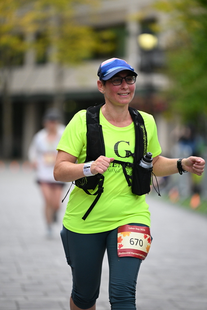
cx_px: 104
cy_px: 155
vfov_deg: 10.3
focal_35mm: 200
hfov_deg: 6.9
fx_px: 1724
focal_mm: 200
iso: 1600
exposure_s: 1/5000
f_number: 2.8
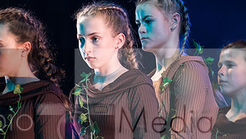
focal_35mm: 350
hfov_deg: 6.2
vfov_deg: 3.5
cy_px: 116
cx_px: 75
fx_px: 2284
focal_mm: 173
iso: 5000
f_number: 2.8
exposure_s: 1/200
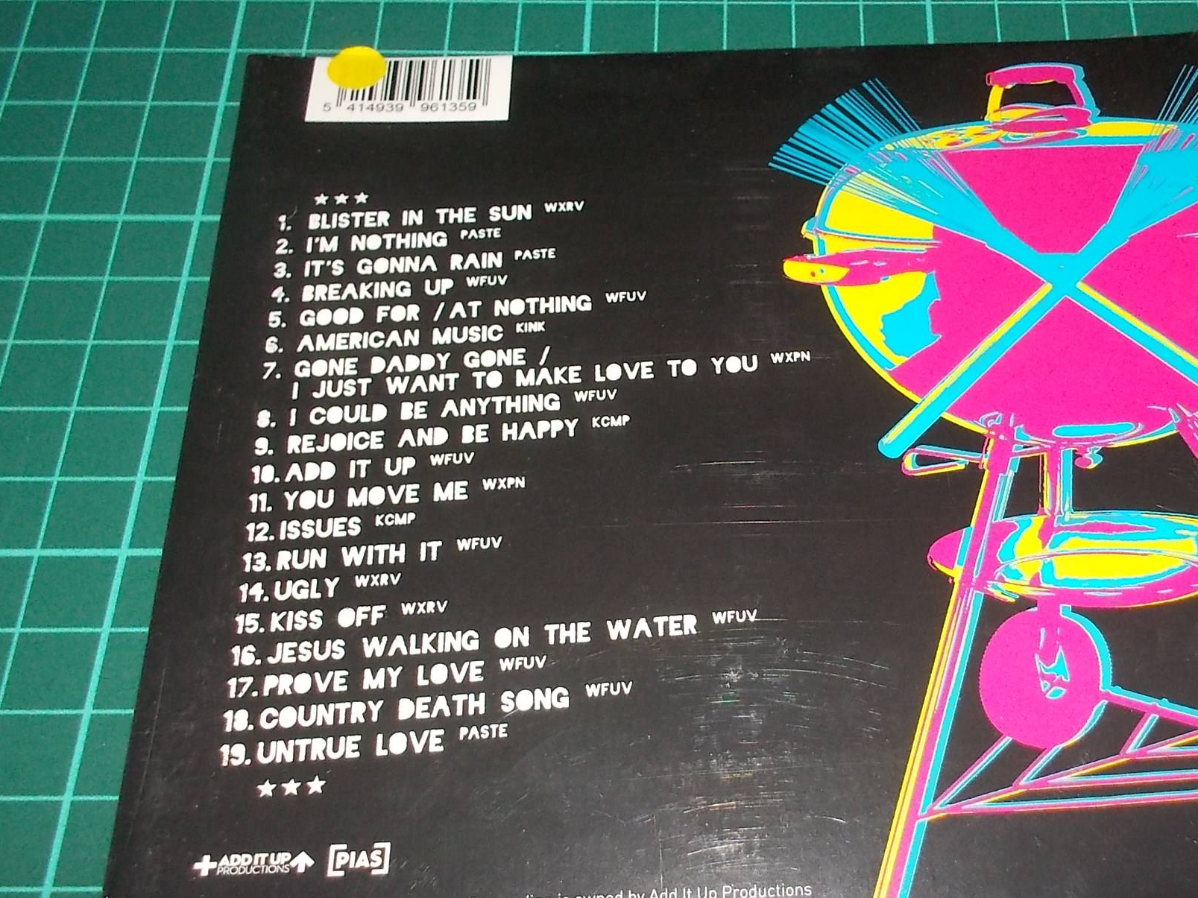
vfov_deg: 35.1
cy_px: 502
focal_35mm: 41
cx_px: 815
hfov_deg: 45.0
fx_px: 1419
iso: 200
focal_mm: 4.1
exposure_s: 1/30
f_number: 3.3
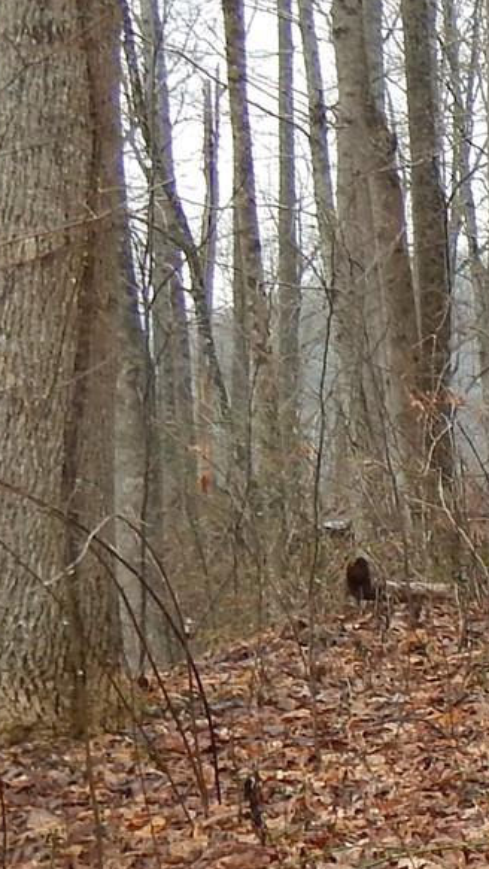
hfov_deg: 11.0
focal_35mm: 88
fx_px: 2028
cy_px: 566
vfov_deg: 24.1
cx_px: 1269
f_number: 3
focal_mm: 4
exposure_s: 1/80
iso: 125
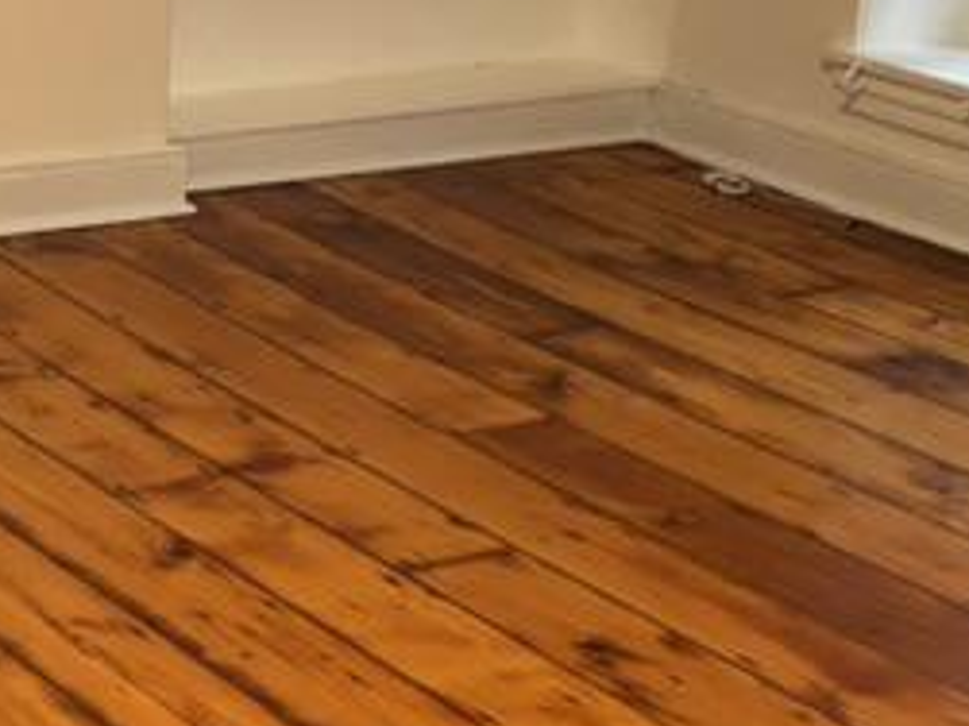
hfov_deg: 18.4
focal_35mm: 106
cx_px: 228
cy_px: 305
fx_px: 2966
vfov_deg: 13.9
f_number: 1.6
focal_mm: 5.96
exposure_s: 1/60
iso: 160
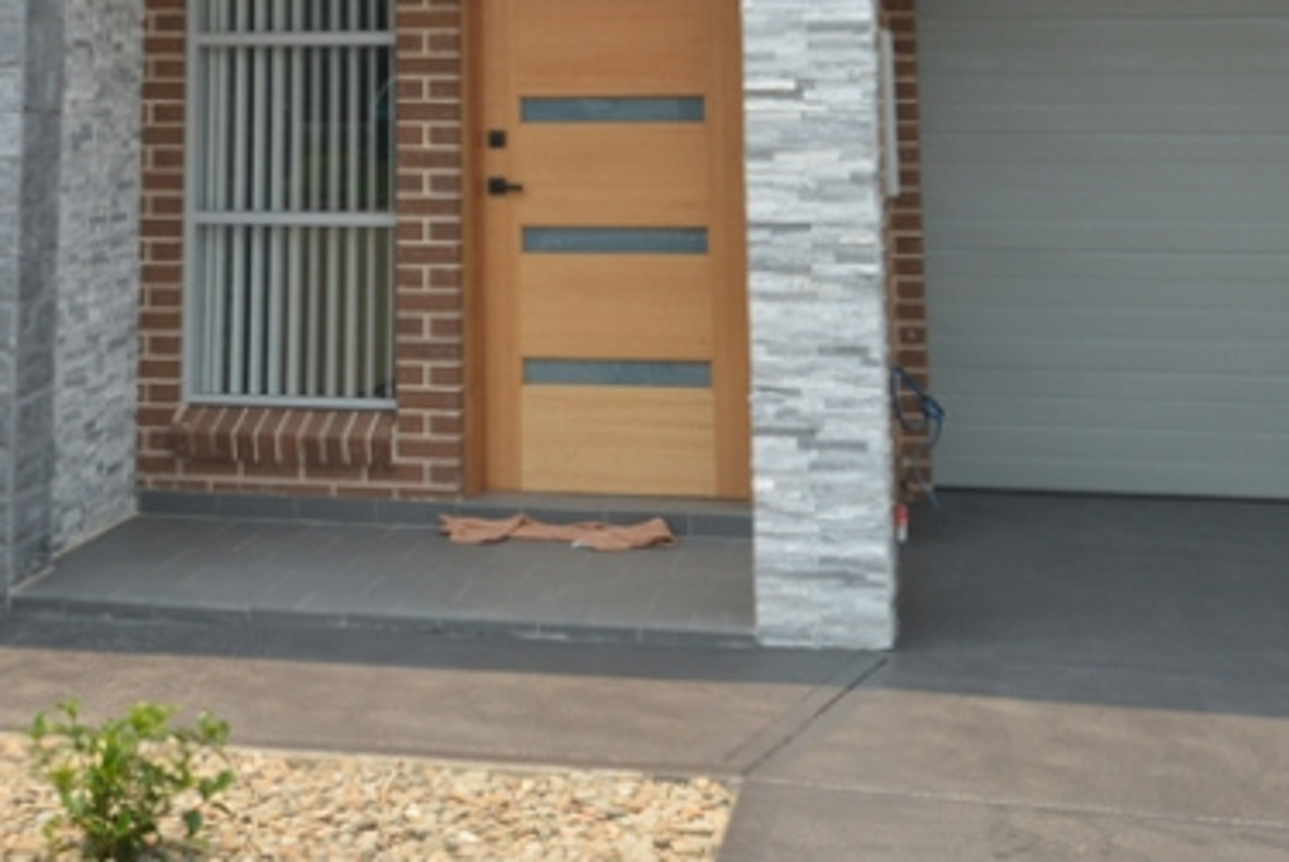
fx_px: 1470
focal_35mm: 41
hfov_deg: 46.5
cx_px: 412
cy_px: -304
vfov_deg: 26.8
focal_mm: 10
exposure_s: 1/60
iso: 220
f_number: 4
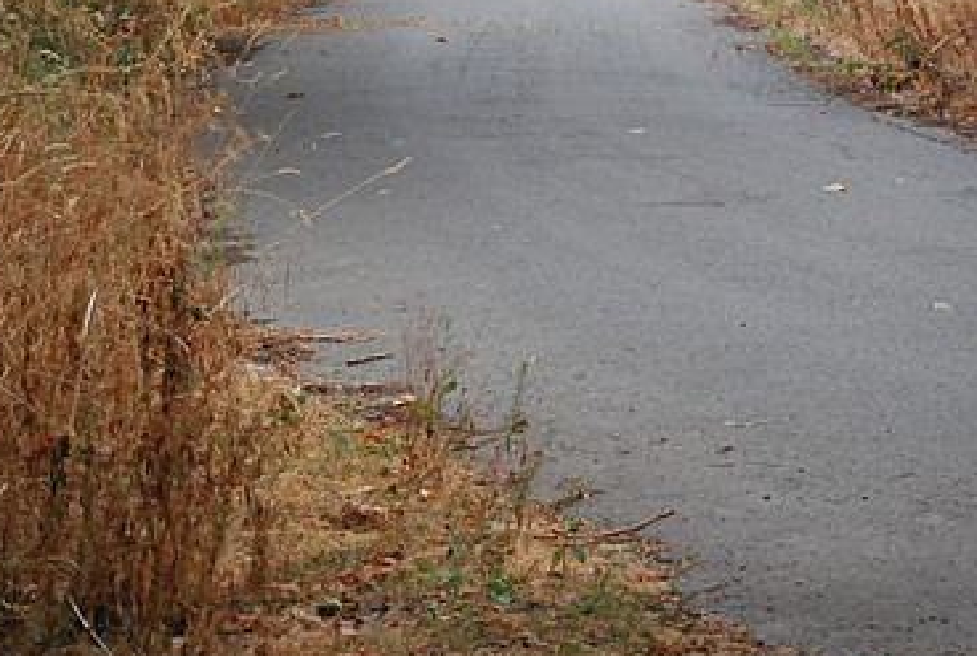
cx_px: 603
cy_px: 185
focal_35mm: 156
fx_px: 4242
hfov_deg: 13.1
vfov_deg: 8.8
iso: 1600
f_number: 5.3
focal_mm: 66
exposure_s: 1/1000
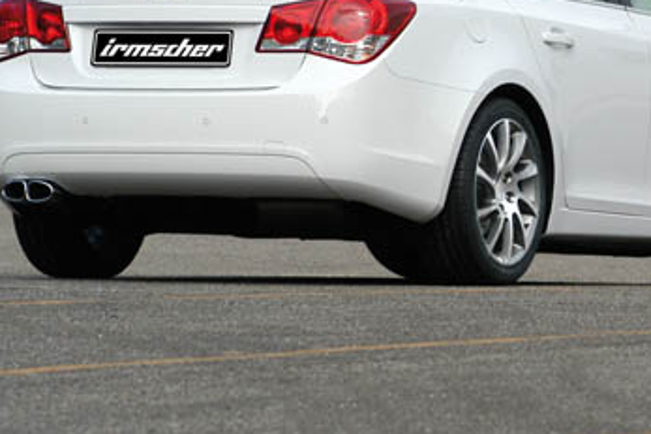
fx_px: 7754
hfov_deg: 4.8
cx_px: 454
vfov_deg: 3.2
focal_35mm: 429
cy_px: 106
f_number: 6.3
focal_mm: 112
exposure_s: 1/640
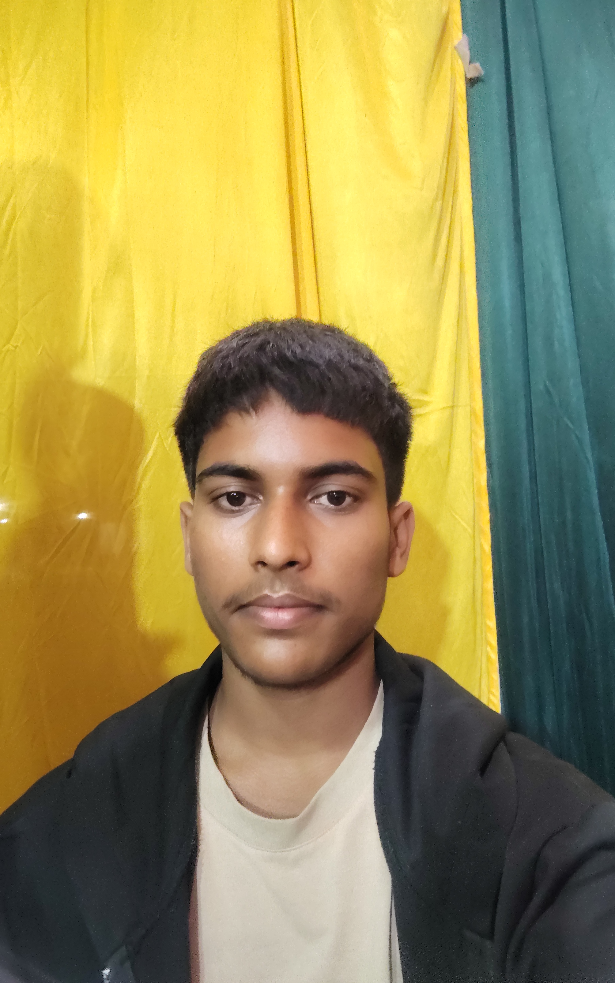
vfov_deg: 66.5
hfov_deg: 44.5
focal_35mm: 28
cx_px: 325
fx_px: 751
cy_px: 484
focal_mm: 2.79
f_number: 2
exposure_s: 1/17.1
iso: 625
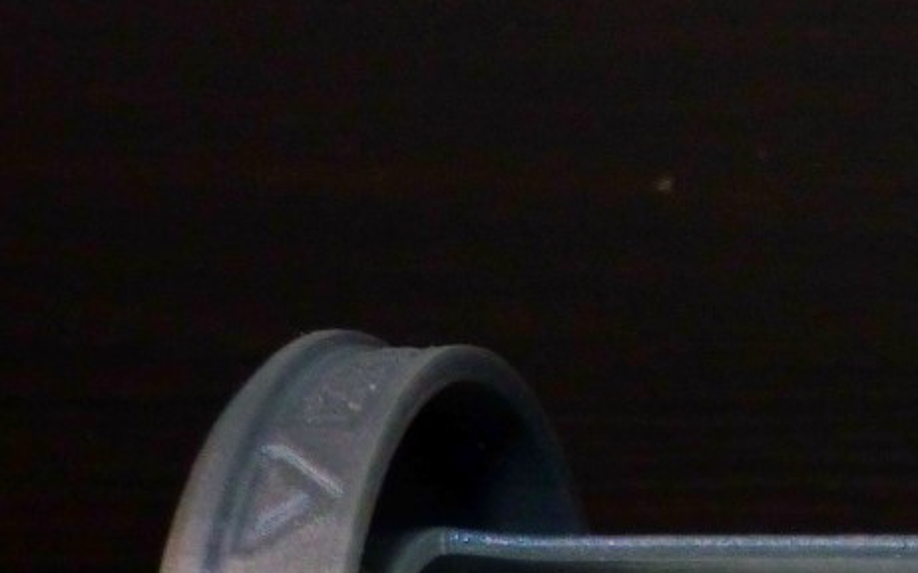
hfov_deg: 18.9
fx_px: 2401
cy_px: 963
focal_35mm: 96
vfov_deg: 12.6
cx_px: 1402
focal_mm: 5.3
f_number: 2.8
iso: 100
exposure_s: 1/60
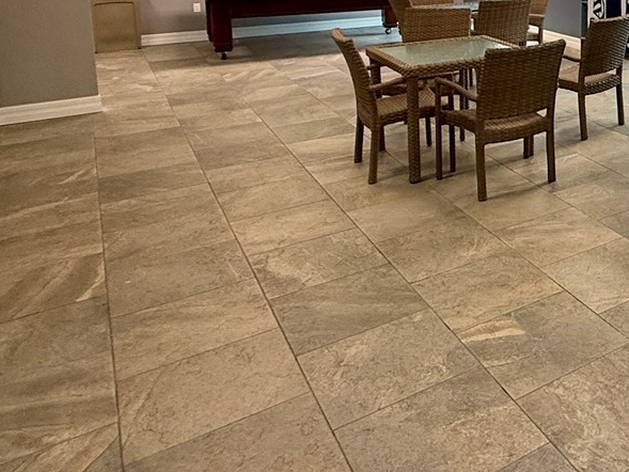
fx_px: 691
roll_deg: -0.8
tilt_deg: -5.3
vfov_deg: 34.2
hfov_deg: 39.0
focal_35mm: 38
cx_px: 712
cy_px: -6
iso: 200
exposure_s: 1/120
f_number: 2.2
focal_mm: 2.22
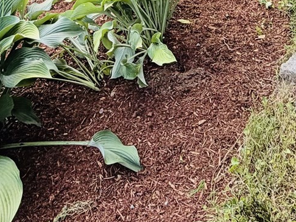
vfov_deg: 20.9
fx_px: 504
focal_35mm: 59
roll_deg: +0.4
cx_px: 153
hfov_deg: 32.7
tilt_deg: -16.7
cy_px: -115
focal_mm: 2.22
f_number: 2.2
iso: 40
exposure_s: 1/250
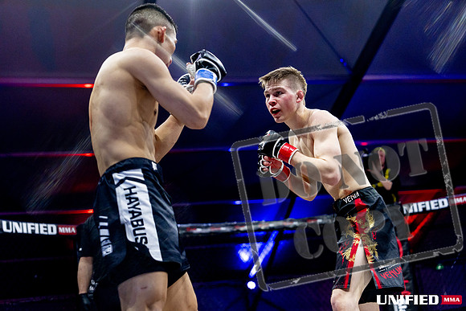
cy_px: 156
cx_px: 233
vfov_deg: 23.8
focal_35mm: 57
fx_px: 738
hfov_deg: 35.0
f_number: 2.8
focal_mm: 57
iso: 3200
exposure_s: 1/1250
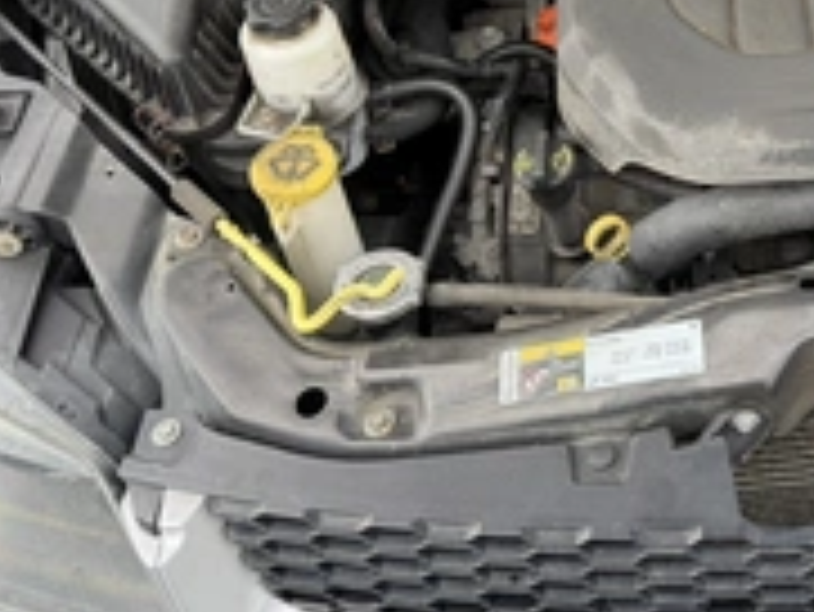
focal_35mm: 53
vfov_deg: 26.5
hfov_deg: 32.7
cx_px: 845
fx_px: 1247
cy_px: 45
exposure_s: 1/177
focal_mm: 6.76
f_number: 1.78
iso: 80
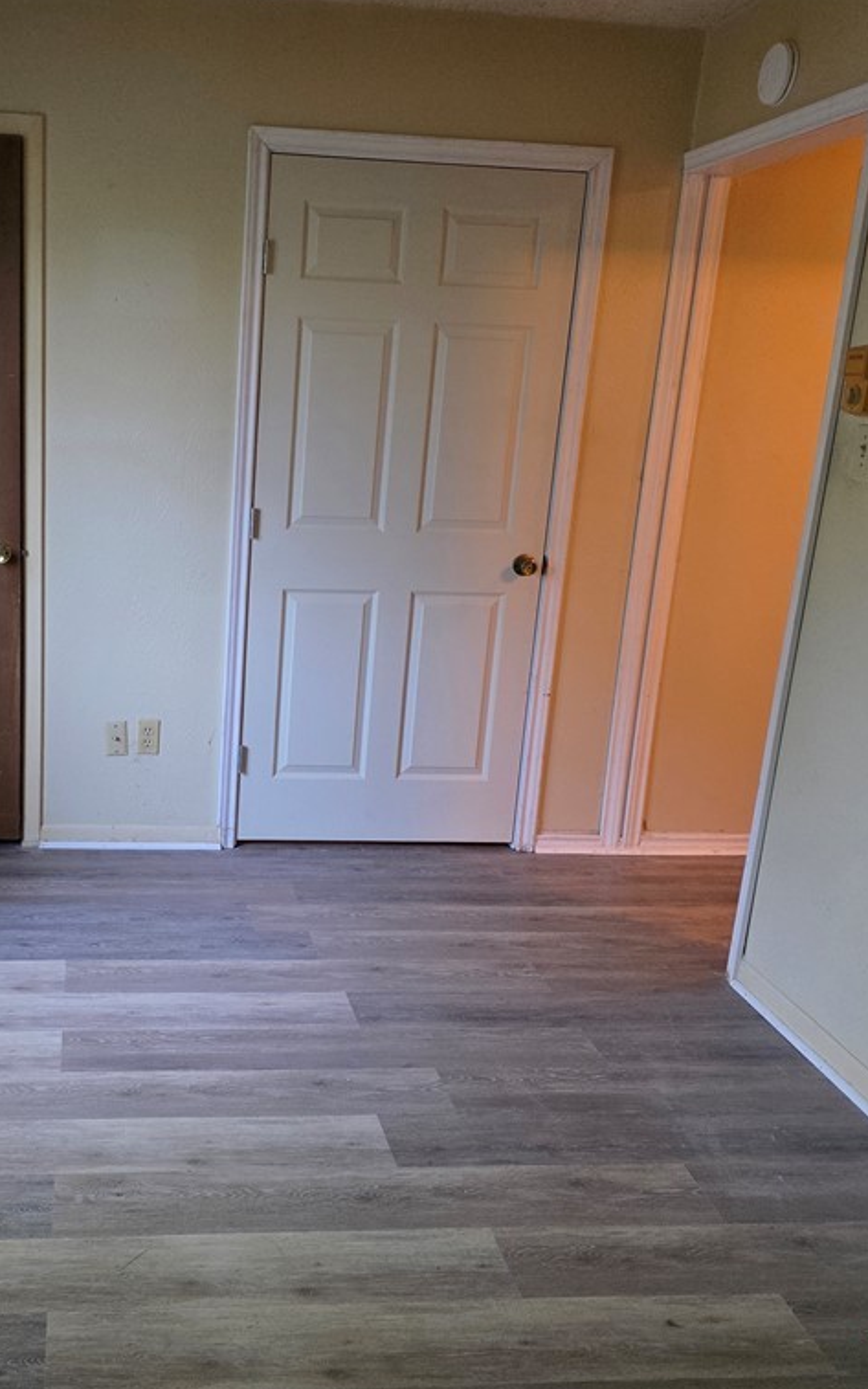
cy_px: 697
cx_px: 200
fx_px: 1249
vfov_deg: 58.1
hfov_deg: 37.2
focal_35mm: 33
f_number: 1.7
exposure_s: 1/120
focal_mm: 6.3
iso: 320
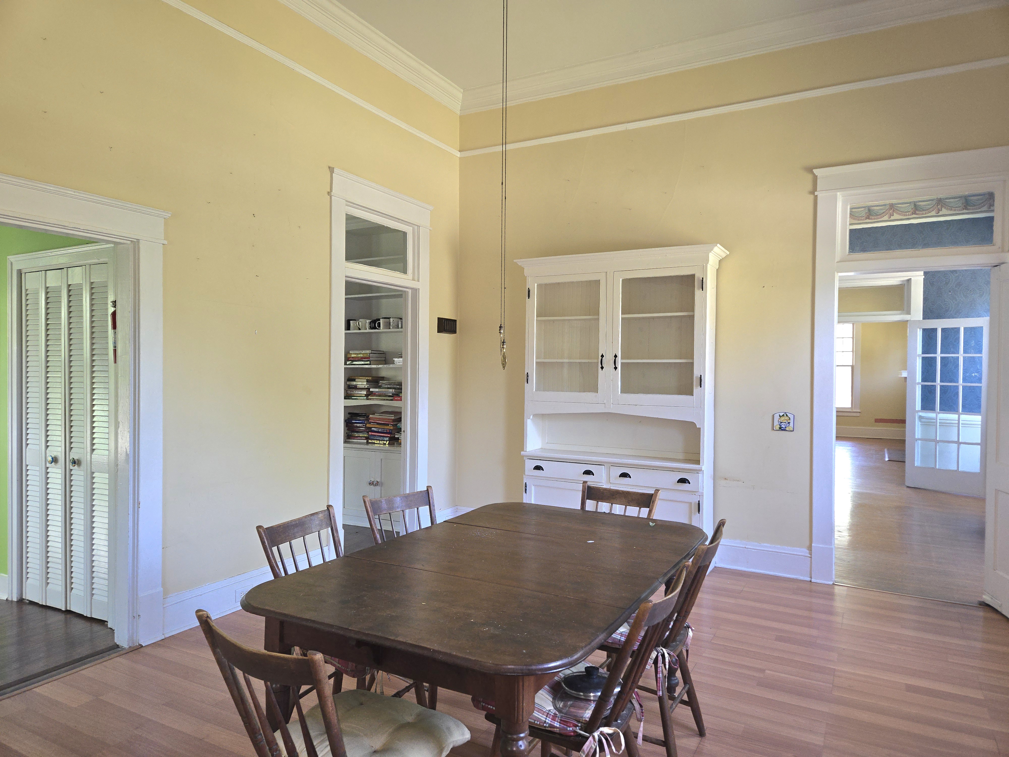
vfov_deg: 58.9
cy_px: 378
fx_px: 670
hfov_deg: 73.9
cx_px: 504
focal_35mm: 23
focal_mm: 5.4
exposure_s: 1/30
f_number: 1.8
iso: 100
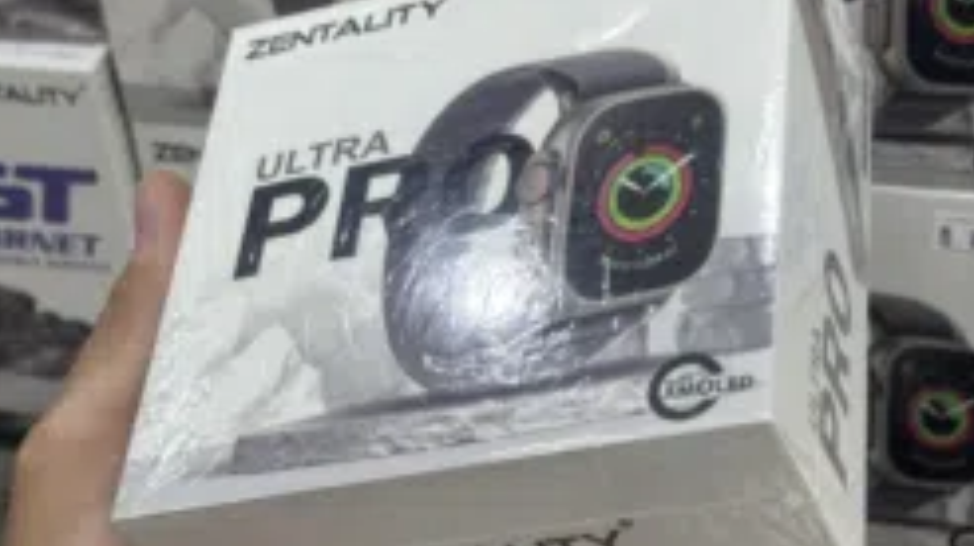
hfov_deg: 25.0
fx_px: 2194
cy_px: 297
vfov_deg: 14.2
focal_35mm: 85
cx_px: 531
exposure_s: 1/1059
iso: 64
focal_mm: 6.76
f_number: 1.78
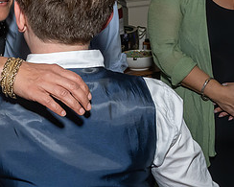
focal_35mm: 75
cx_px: -3
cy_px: 100
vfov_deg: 20.4
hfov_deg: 24.2
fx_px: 519
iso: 1000
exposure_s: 1/250
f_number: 8
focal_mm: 17
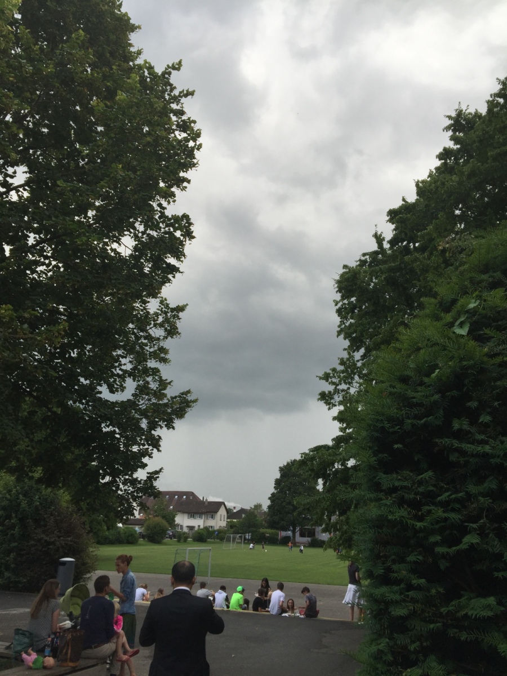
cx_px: 254
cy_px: 338
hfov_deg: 48.2
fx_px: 566
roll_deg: -1.7
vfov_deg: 61.7
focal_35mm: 29
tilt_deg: +19.6
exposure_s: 1/311
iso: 32
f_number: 2.2
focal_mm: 4.15
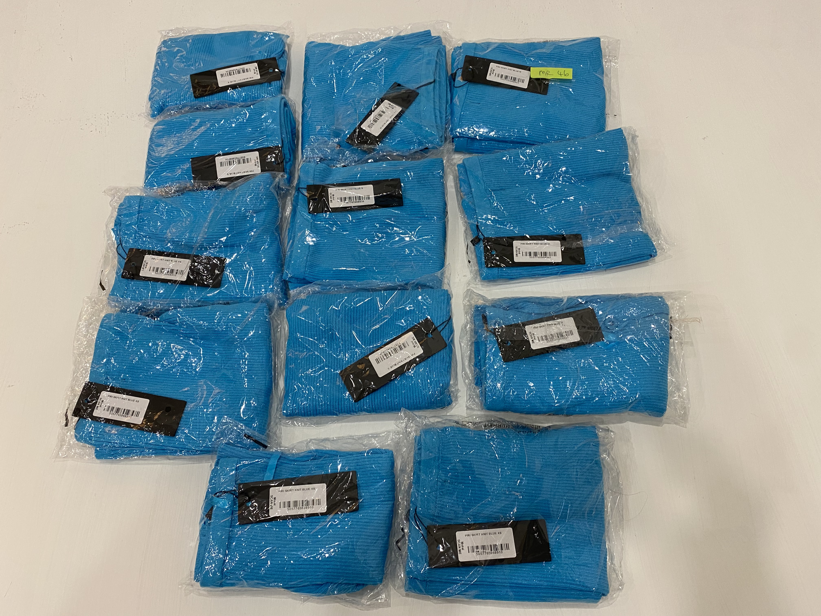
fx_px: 617
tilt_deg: -67.3
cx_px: 410
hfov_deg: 67.3
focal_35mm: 26
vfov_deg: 53.1
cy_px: 308
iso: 125
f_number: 1.8
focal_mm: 4.25
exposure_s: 1/50
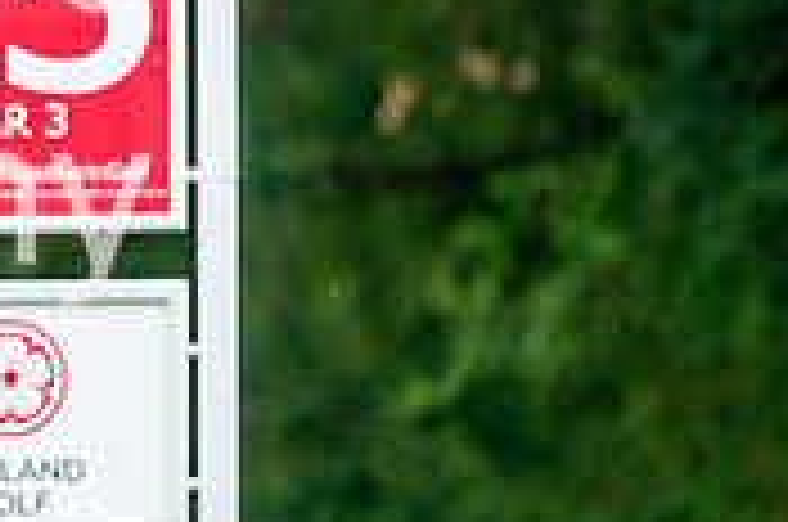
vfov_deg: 1.4
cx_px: -423
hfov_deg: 2.1
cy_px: -20
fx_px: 21783
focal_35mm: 997
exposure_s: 1/1000
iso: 400
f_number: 4.5
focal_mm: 300
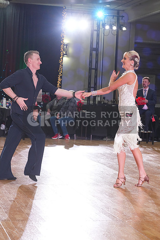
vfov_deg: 23.1
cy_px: 120
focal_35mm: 88
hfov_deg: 15.5
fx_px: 586
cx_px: 80
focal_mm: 88
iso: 3200
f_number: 6.3
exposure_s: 1/200
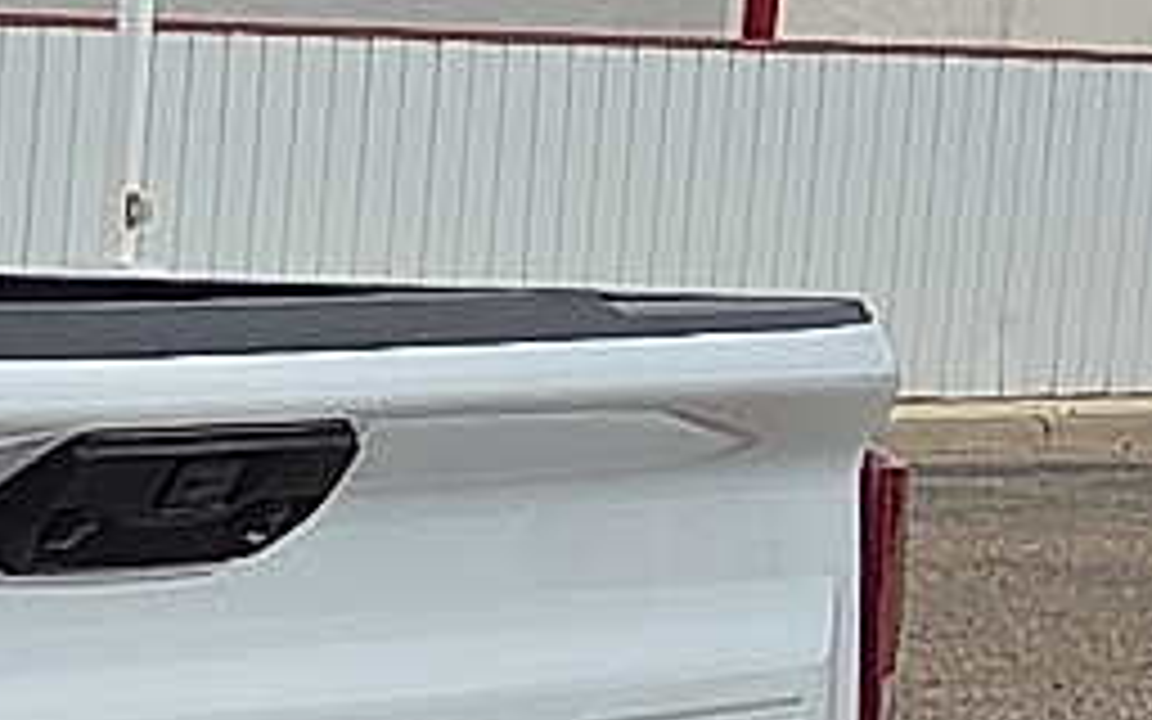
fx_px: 7284
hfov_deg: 7.8
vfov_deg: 5.6
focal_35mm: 232
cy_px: 864
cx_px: -2308
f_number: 1.8
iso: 76
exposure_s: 1/3333
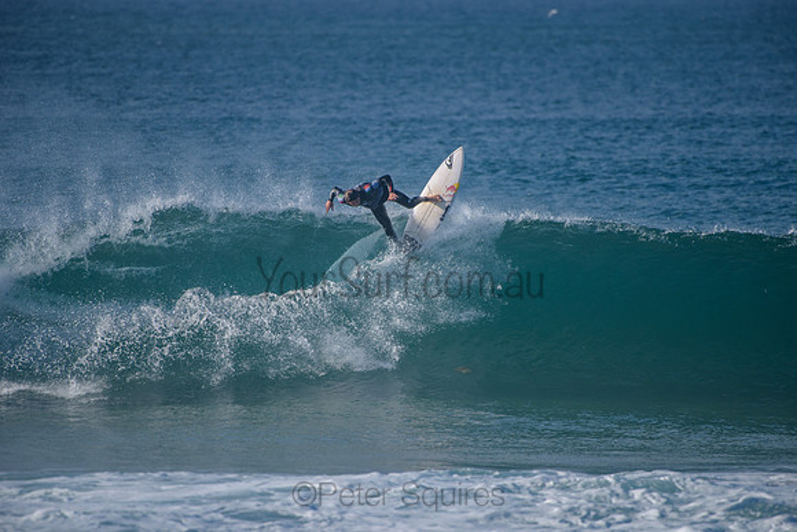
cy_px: 266
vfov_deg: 2.7
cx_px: 398
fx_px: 11400
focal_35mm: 515
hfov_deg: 4.0
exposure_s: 1/2000
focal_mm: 500
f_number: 5.6
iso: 250
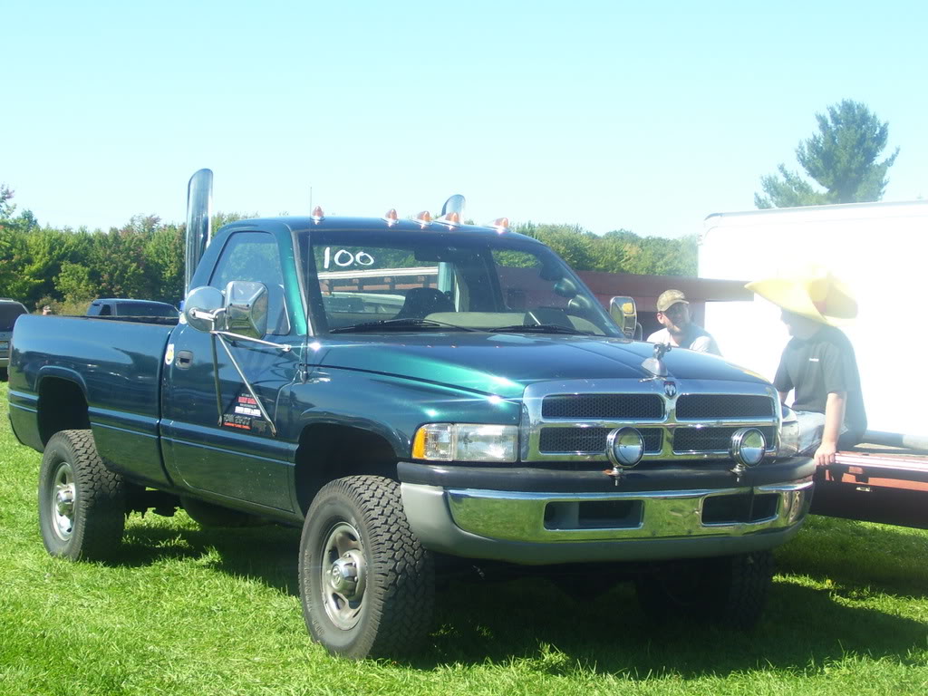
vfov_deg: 21.0
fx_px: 1877
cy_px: 348
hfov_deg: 27.8
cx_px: 464
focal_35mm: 70
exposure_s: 1/350
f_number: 4
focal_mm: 11.6
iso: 80
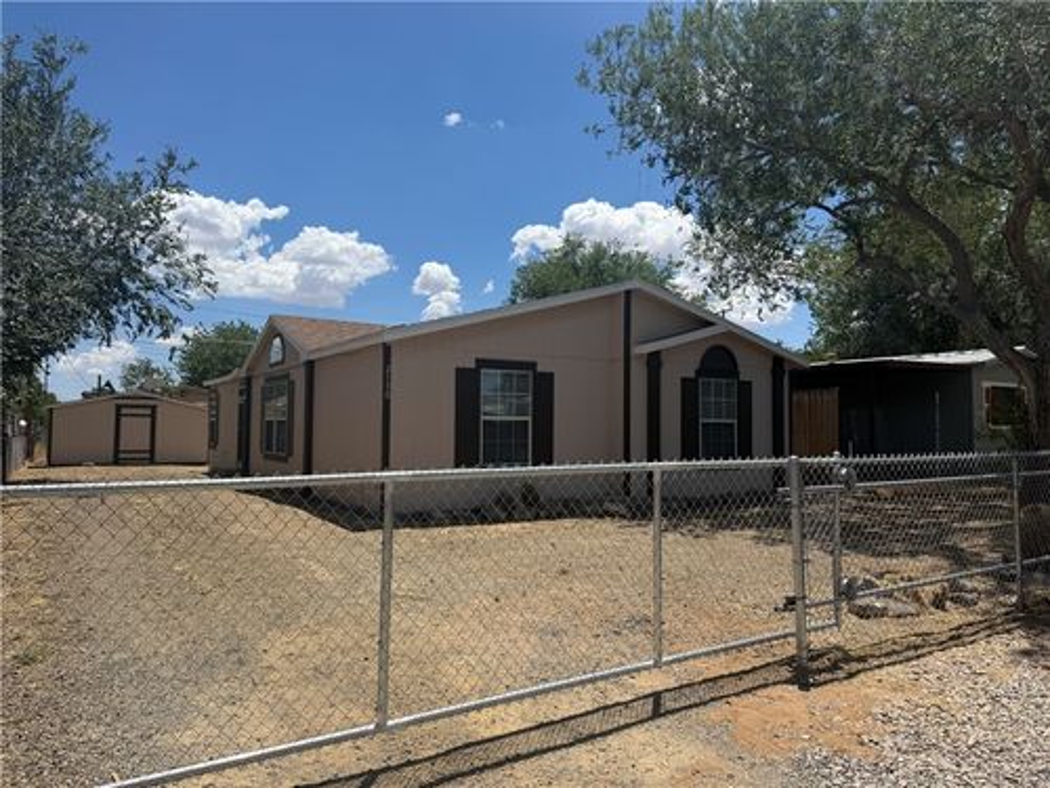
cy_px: 394
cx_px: 525
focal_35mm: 24
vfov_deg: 56.8
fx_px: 728
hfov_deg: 71.6
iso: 80
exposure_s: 1/6173
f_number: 1.78
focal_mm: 6.76
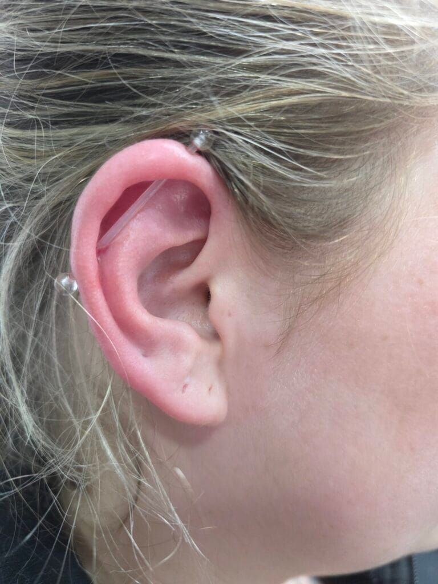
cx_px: 219
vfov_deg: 73.9
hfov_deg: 58.9
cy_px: 292
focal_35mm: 23
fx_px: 388
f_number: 1.7
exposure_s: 1/100
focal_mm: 6.3
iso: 400
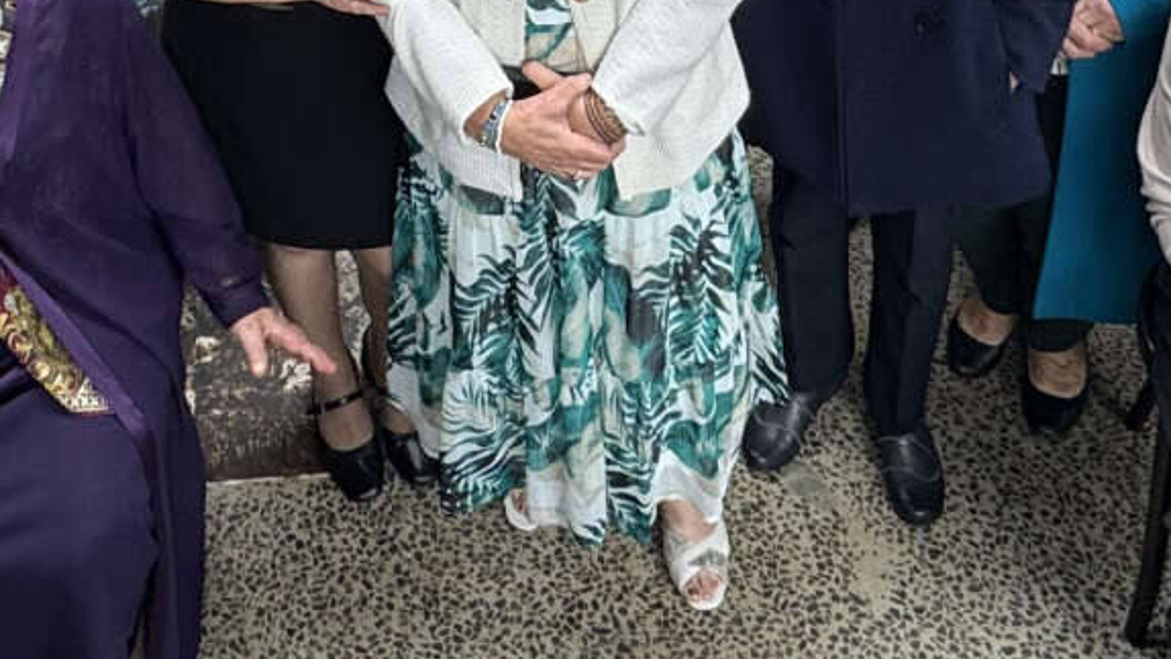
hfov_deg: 40.1
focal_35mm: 51
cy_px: -549
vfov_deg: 18.2
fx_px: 1584
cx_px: 392
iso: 80
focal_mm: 2.22
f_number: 2.2
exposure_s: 1/99
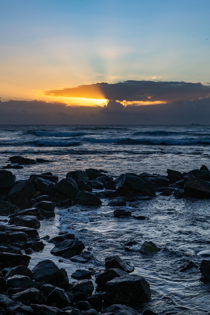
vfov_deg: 32.4
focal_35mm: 62
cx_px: 105
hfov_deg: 21.9
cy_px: 158
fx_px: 542
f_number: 16
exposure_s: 1/400
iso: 320
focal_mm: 62
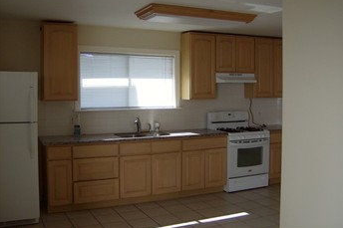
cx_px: 173
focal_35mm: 38
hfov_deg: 50.7
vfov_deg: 35.0
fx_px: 362
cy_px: 100
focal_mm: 6
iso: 100
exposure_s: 1/131
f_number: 2.8
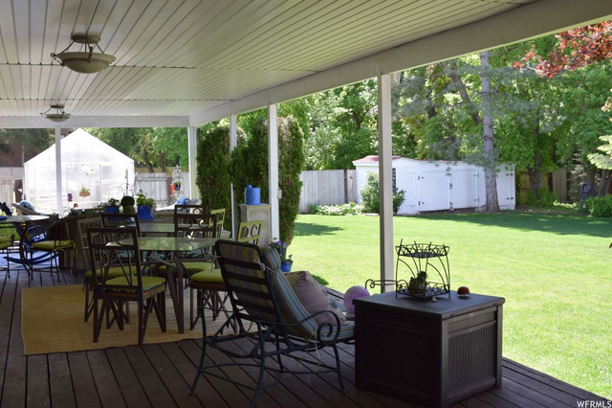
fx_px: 714
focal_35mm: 42
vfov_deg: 31.9
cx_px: 306
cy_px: 204
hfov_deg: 46.4
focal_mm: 28
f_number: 8
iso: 400
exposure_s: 1/250
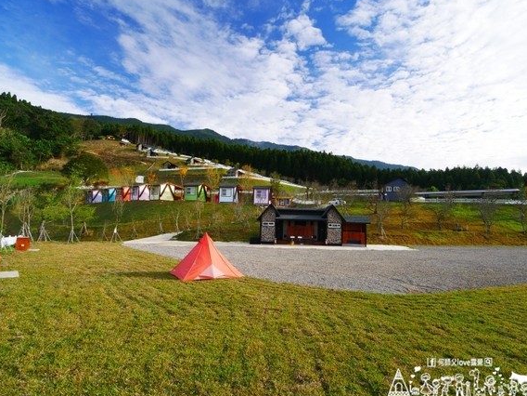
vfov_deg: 68.7
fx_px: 289
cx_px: 275
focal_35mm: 19
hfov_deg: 84.6
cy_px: 191
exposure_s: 1/200
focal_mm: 9
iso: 200
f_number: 5
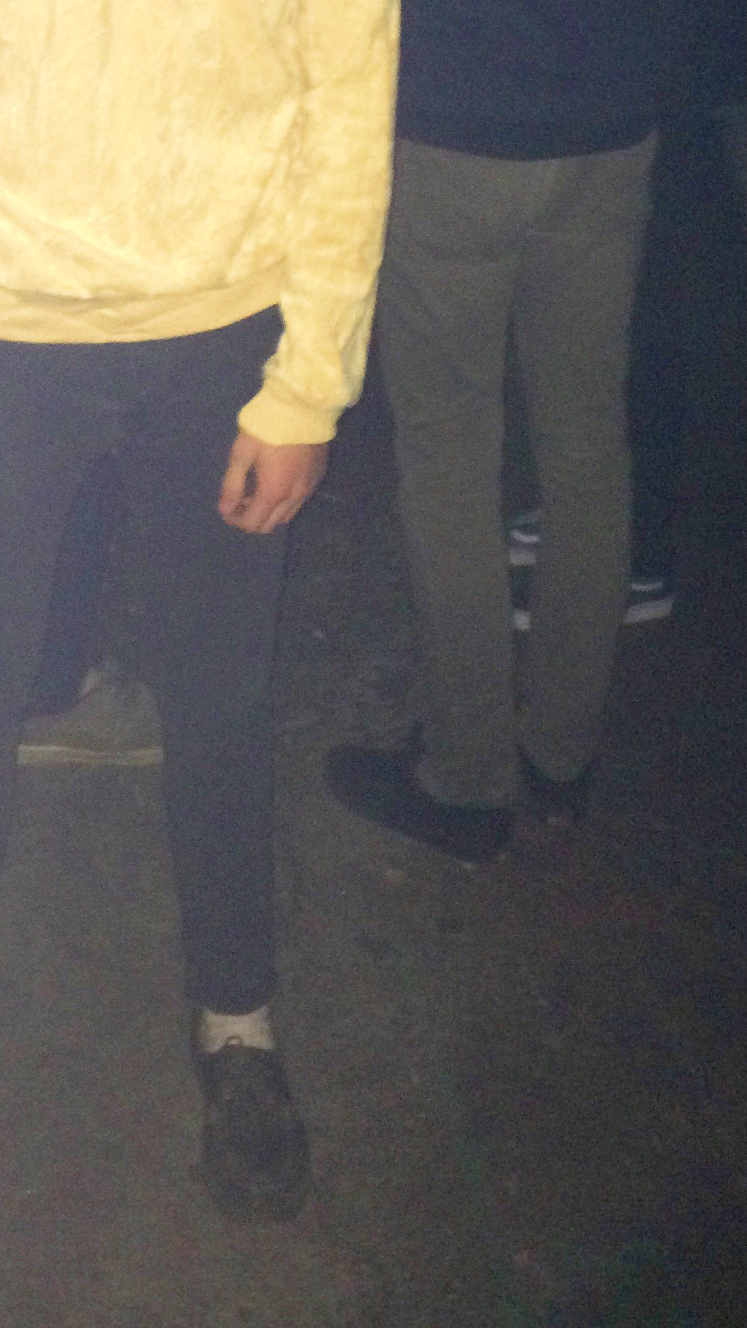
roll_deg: -0.8
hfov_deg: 22.8
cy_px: 246
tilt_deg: -19.5
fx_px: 1830
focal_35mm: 52
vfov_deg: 38.2
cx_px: 159
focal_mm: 4.15
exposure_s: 1/17
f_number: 2.2
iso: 160
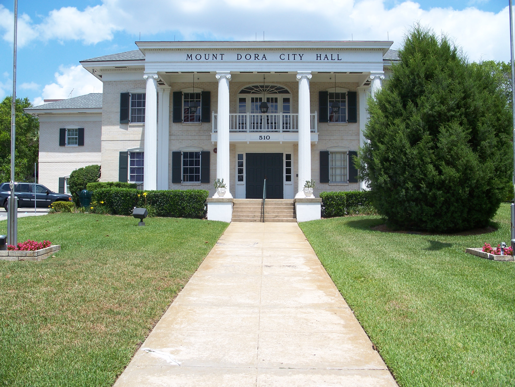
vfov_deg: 38.7
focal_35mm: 37
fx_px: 550
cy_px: 194
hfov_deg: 50.1
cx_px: 258
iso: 64
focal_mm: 7.8
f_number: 4
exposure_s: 1/500
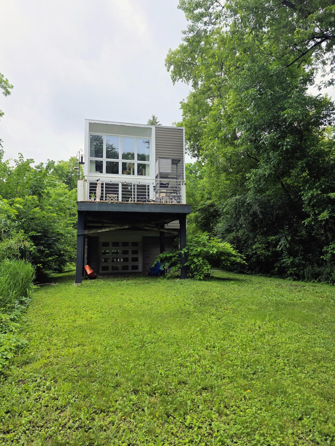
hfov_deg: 58.9
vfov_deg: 73.9
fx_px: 297
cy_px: 223
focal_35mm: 23
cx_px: 168
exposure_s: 1/2365
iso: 80
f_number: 1.7
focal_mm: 6.3
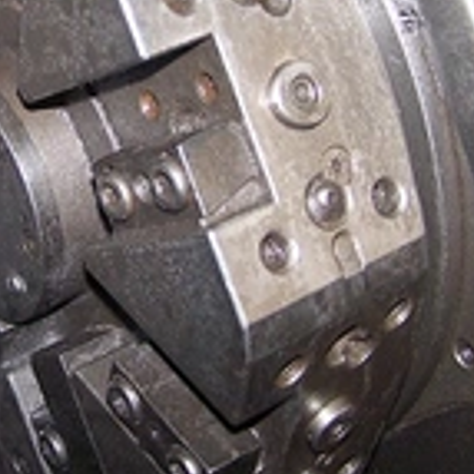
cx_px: 46
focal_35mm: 94
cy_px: 76
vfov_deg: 18.3
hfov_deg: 18.2
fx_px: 1456
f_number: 2.8
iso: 140
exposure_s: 1/60
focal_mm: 6.3
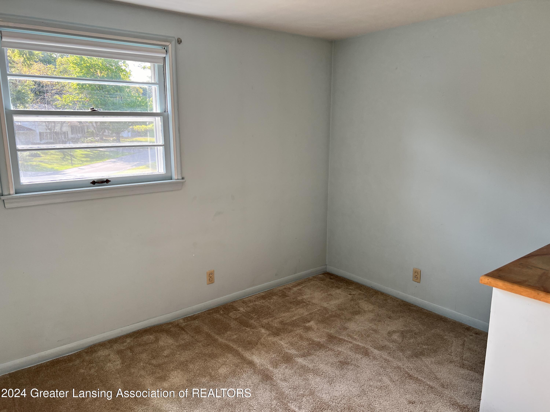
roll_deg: -0.5
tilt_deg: -11.5
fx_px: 413
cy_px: 206
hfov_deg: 67.3
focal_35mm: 26
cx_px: 275
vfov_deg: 53.1
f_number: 1.5
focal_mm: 5.7
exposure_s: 1/147
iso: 64
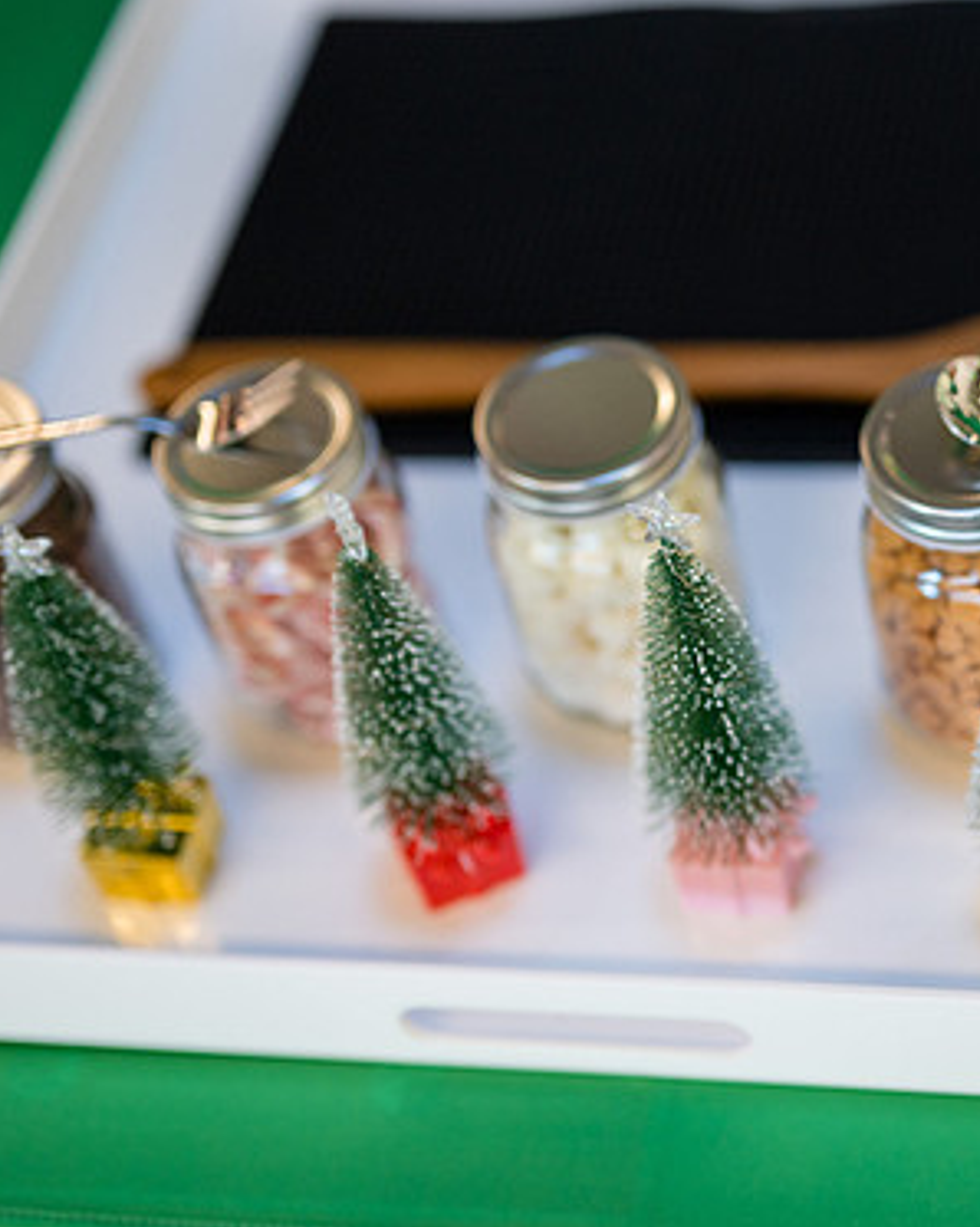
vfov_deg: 26.1
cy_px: 604
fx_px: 2649
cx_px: 681
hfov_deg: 20.9
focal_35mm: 73
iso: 500
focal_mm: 50
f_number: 1.4
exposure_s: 1/400
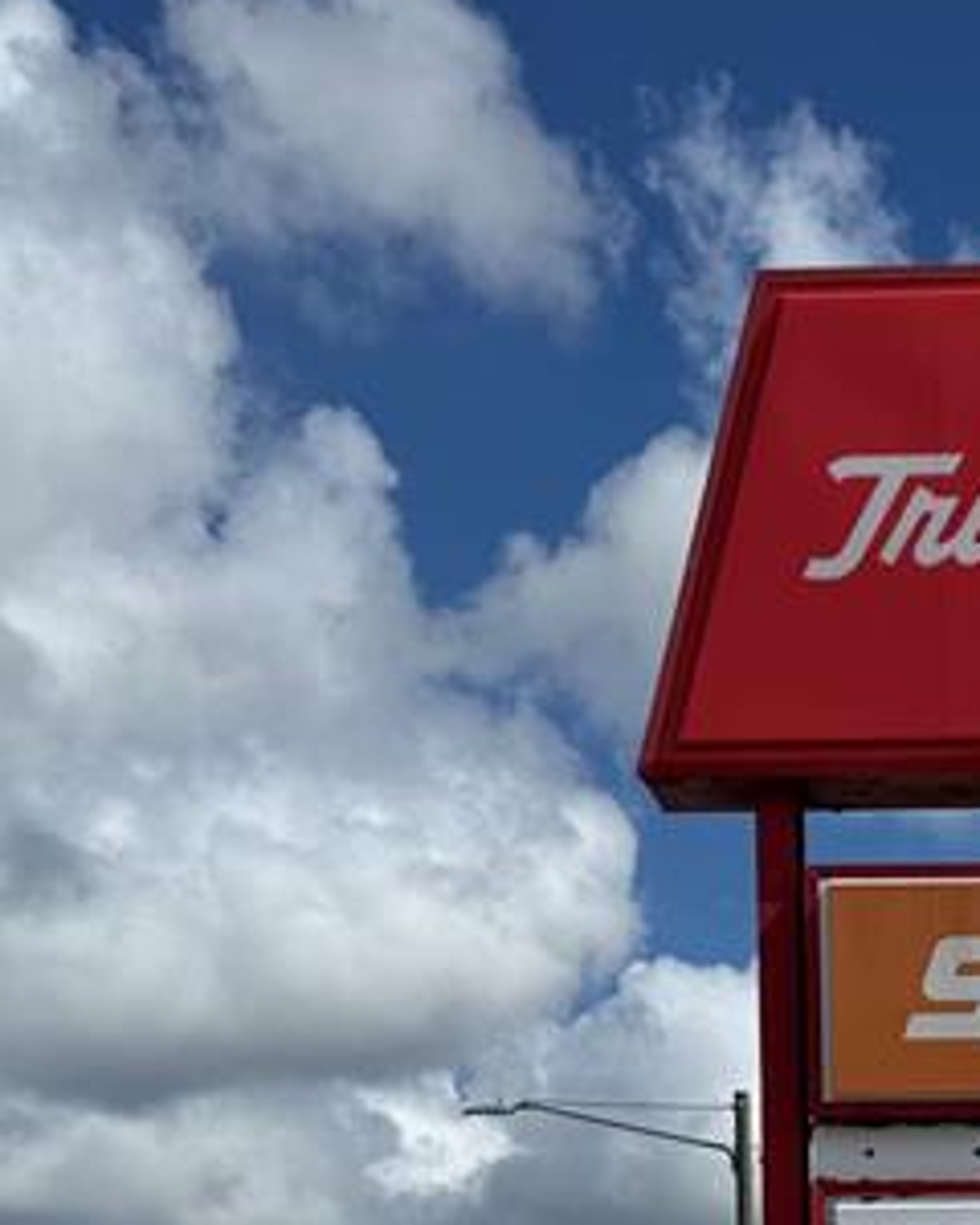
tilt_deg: +2.6
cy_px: 1523
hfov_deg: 18.0
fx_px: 2900
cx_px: 1233
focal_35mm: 80
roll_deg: +1.8
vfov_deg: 21.8
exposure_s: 1/11905
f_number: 1.78
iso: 80
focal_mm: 6.76
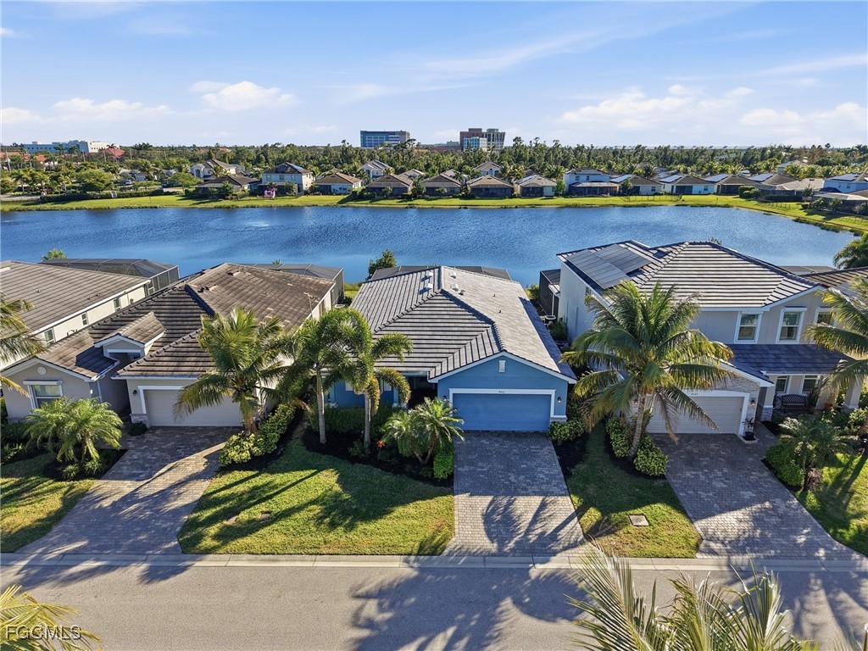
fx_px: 602
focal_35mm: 24
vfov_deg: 56.8
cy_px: 326
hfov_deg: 71.6
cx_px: 434
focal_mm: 8.7
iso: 100
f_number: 1.8
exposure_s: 1/4000
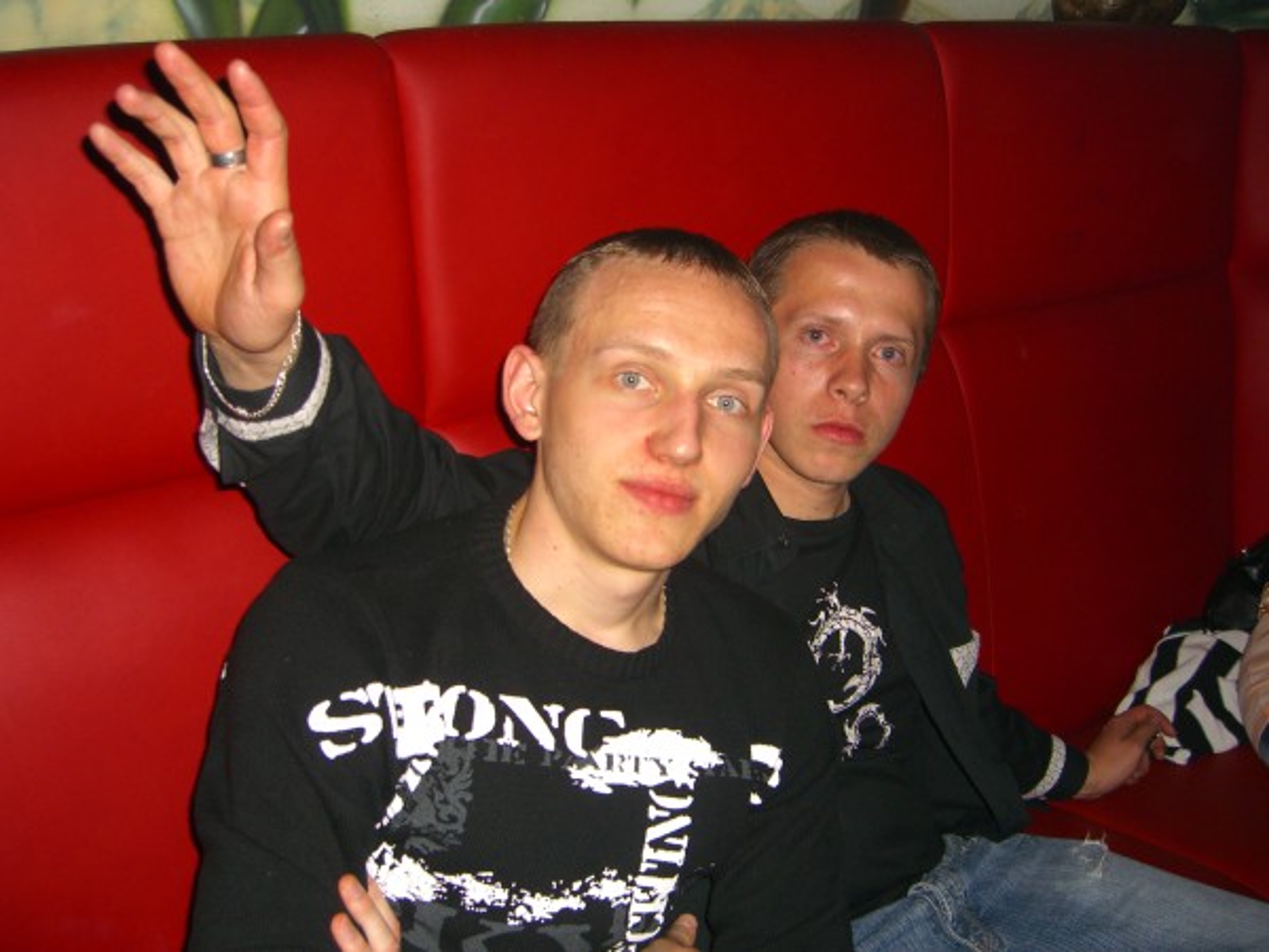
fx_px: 1393
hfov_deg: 49.0
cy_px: 476
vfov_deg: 37.7
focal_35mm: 38
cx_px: 634
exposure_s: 1/60
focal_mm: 7.9
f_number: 2.8
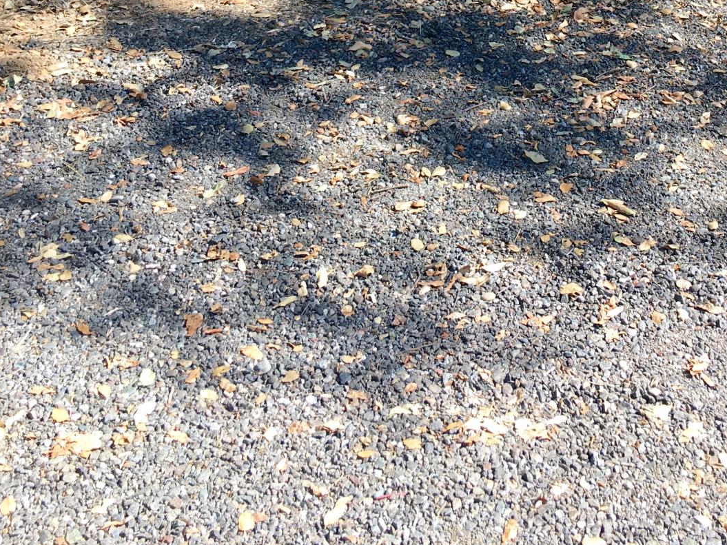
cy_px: -132
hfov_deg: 34.4
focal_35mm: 55
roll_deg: -1.4
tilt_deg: -16.3
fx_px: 1155
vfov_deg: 23.9
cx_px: 515
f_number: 2.2
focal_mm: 4.15
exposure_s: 1/409
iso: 25
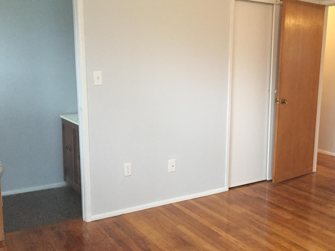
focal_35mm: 39
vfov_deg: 36.8
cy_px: 129
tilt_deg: -9.8
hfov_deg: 47.2
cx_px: 219
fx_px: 377
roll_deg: -1.4
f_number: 2.2
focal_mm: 4.15
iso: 250
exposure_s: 1/30
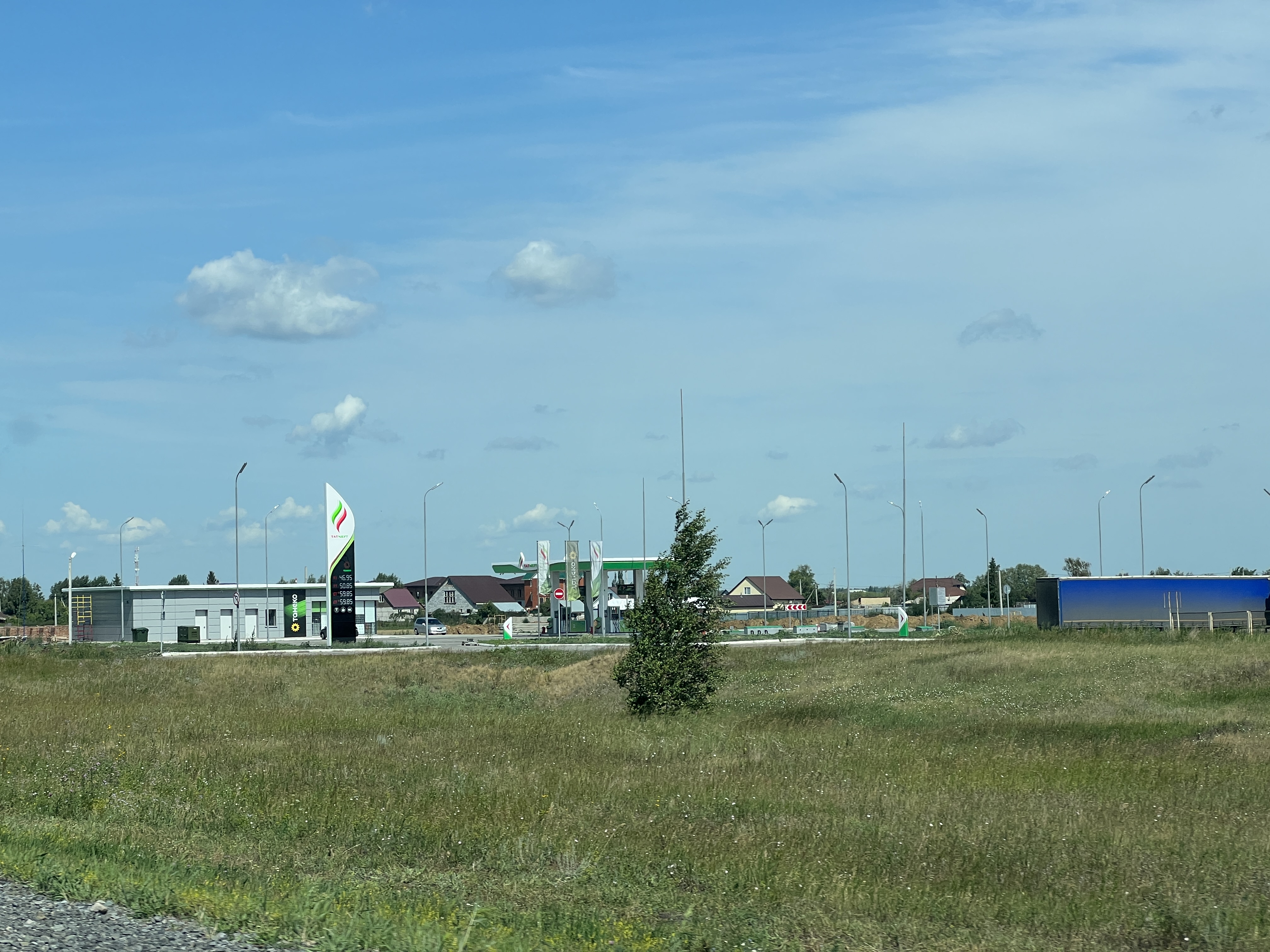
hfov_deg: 25.3
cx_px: 635
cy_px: 476
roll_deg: +2.2
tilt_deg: +5.0
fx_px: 2825
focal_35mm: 77
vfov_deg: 19.1
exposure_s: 1/861
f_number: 2.8
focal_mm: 9
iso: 32
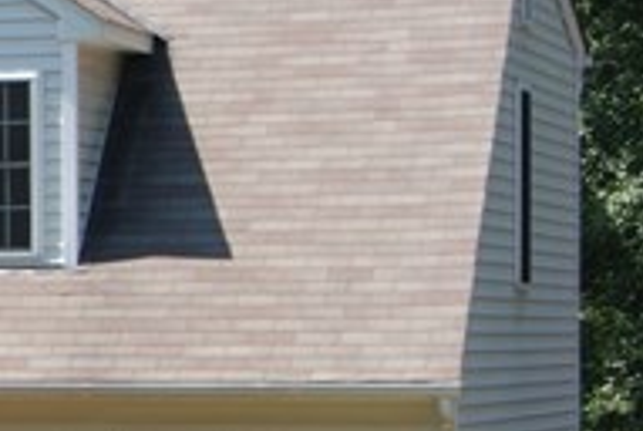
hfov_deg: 7.9
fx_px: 4257
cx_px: -954
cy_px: 273
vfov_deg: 5.8
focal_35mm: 238
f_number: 9
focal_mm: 28
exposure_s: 1/80
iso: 100
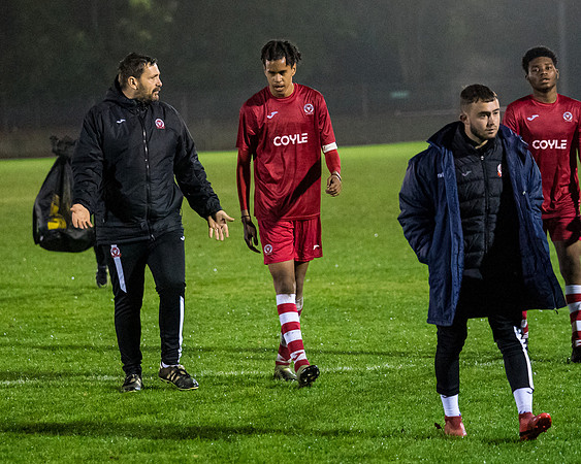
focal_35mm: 189
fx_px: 3248
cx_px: 199
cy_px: 236
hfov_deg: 10.2
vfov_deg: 8.2
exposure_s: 1/1000
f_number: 2.8
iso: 6400
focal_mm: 102
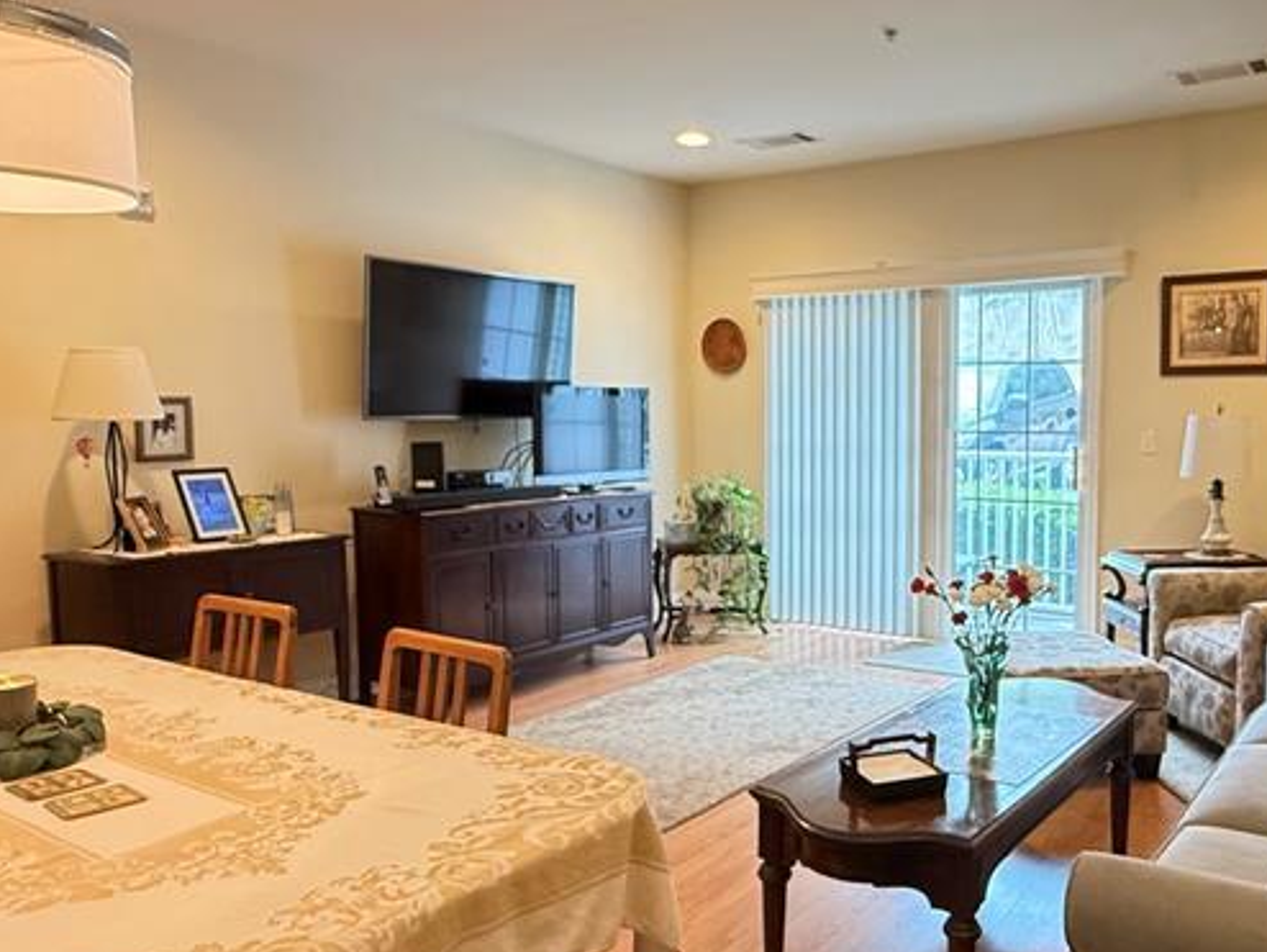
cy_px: 490
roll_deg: -0.1
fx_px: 1062
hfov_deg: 60.6
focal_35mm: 29
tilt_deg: -4.8
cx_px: 810
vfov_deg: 48.3
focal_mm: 2.22
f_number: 2.2
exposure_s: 1/60
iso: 500
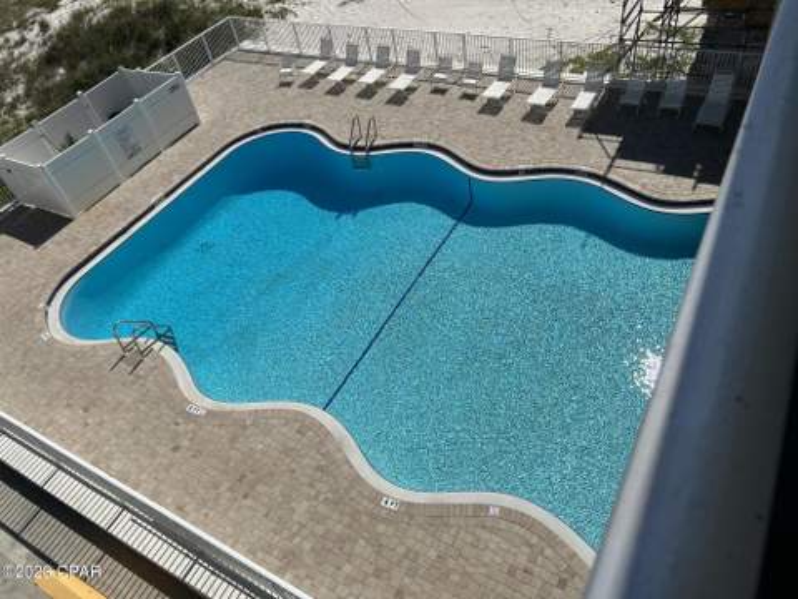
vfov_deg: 53.1
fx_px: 599
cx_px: 399
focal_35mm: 26
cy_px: 300
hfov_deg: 67.3
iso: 50
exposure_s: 1/12658
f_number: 1.5
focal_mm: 5.7
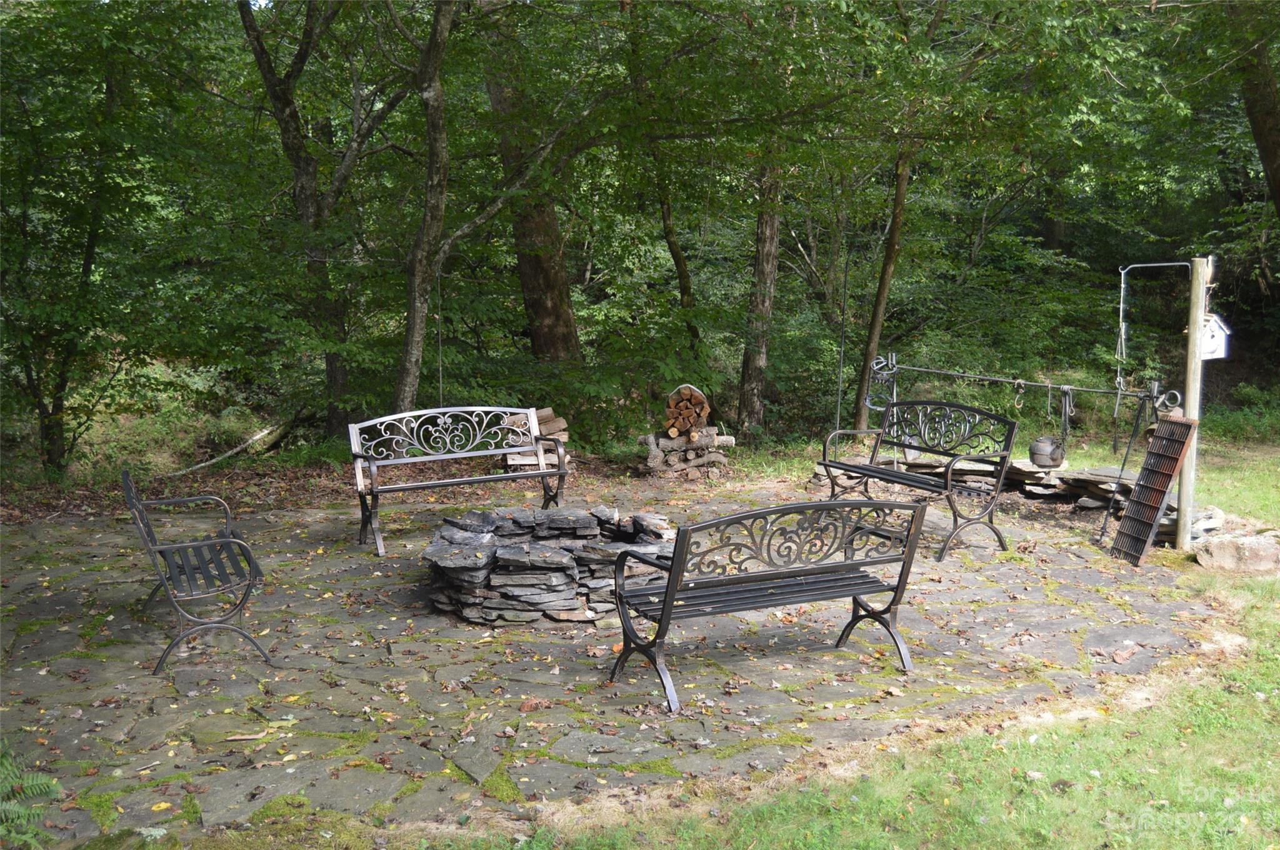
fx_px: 1492
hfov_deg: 46.4
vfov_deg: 31.8
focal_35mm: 42
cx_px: 640
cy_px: 425
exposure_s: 1/125
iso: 220
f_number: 4
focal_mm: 28
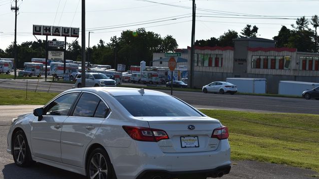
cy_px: 104
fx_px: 643
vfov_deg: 15.9
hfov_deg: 27.9
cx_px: 160
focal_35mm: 76
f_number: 9
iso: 100
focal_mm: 48
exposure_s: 1/320
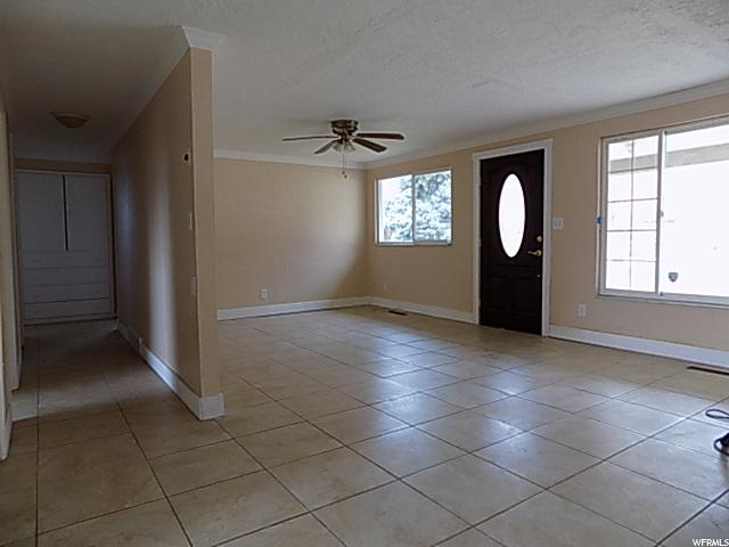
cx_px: 364
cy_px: 274
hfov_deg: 73.9
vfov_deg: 58.9
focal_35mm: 23
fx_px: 484
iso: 125
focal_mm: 4
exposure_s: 1/30
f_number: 3.1
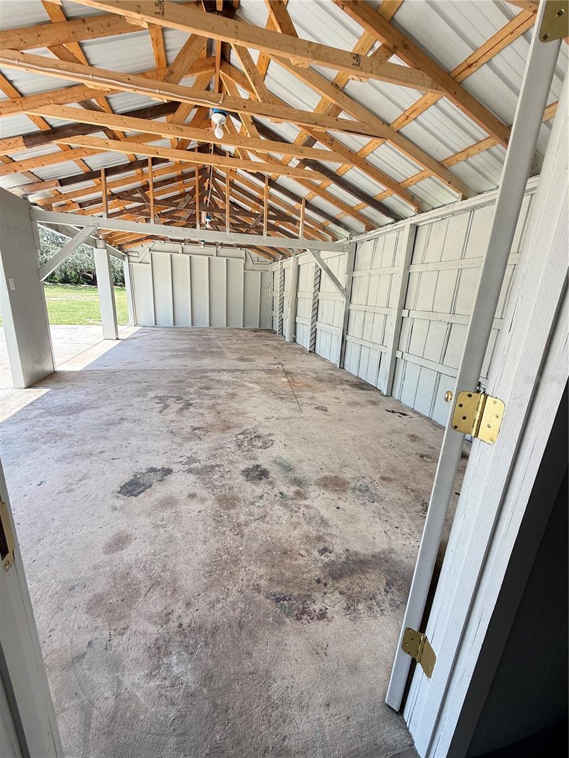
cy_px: 379
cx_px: 284
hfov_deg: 85.7
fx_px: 307
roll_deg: -4.3
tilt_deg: -14.7
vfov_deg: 102.1
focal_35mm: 14
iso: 64
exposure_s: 1/243
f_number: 2.2
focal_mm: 2.22
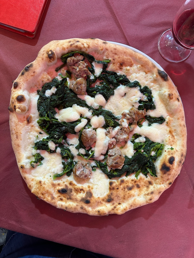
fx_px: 179
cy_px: 129
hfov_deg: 56.8
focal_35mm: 24
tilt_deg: -89.1
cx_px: 97
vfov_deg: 71.6
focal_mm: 6.86
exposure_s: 1/50
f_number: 1.78
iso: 200
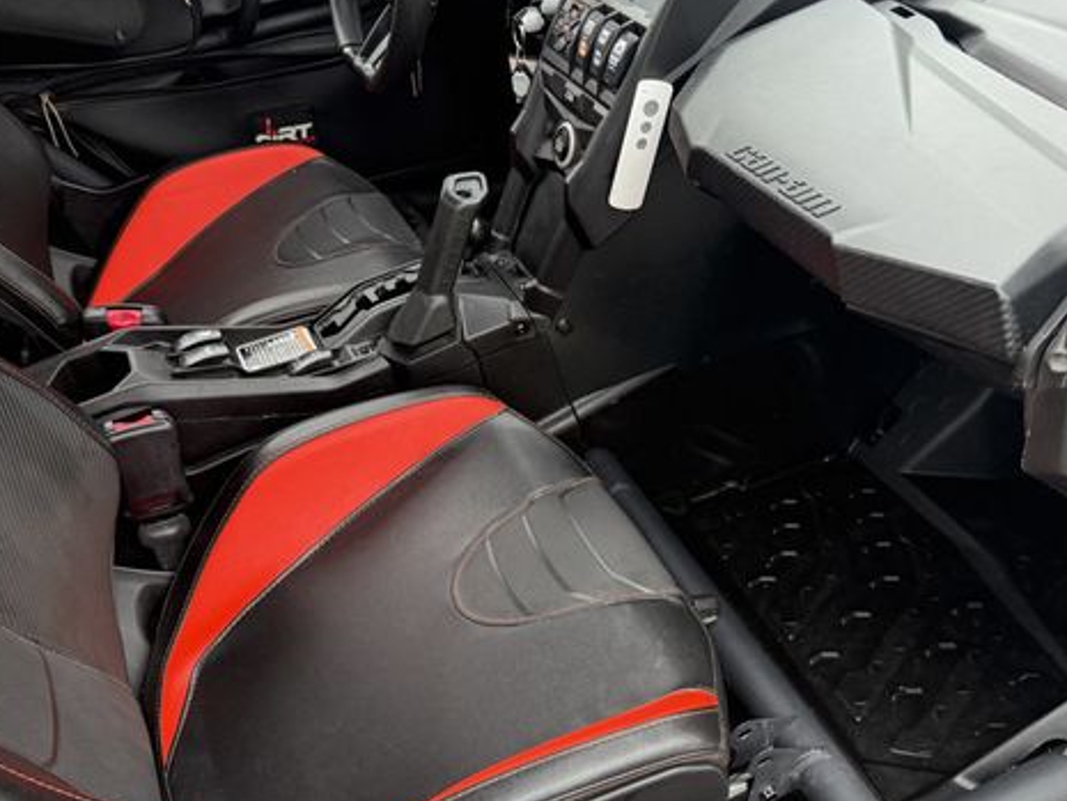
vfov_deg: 42.7
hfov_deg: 55.1
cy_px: 498
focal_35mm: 33
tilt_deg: -43.3
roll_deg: +3.1
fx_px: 1017
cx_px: 608
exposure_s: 1/146
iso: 200
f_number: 1.78
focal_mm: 6.76
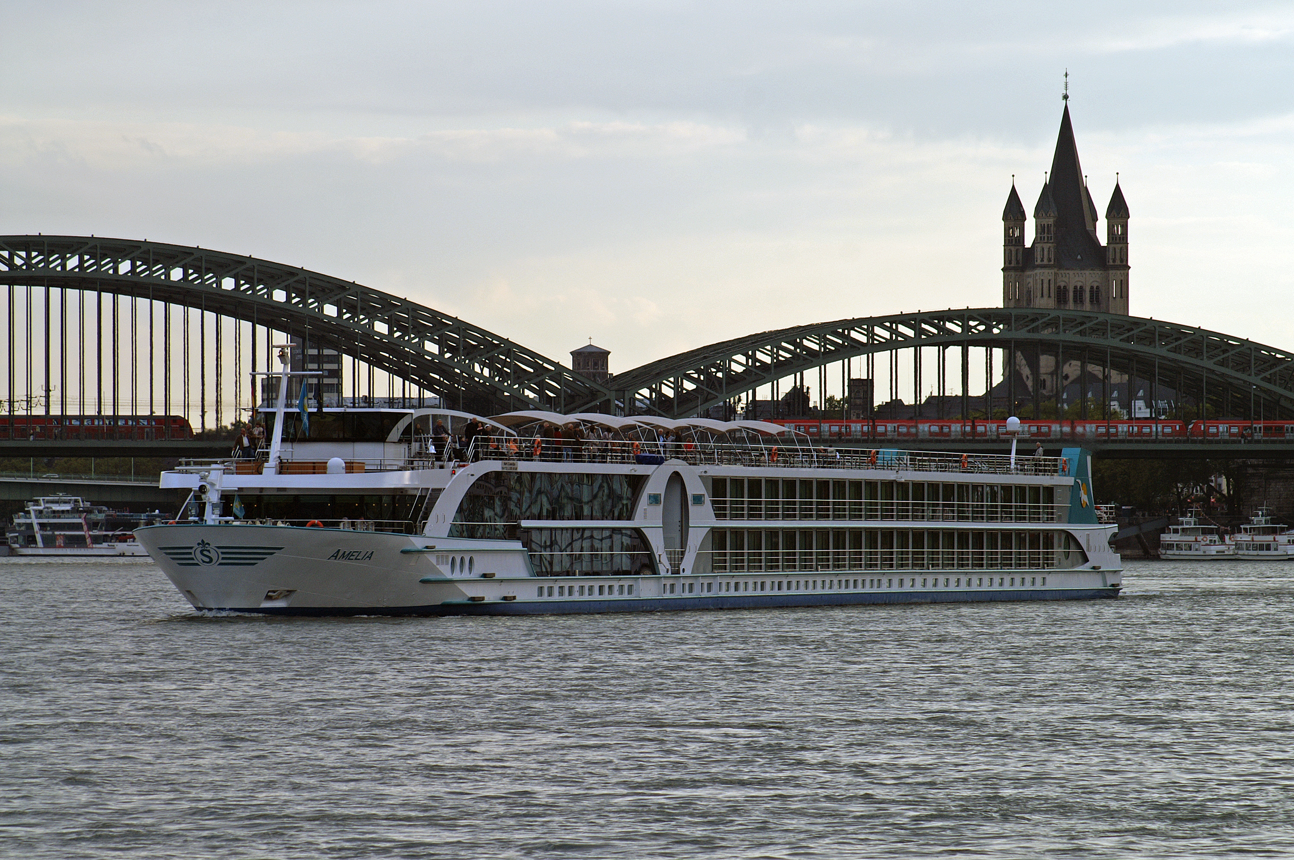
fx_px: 8080
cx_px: 647
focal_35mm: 225
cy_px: 430
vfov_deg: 6.1
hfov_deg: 9.2
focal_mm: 150
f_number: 9
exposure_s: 1/160
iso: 100
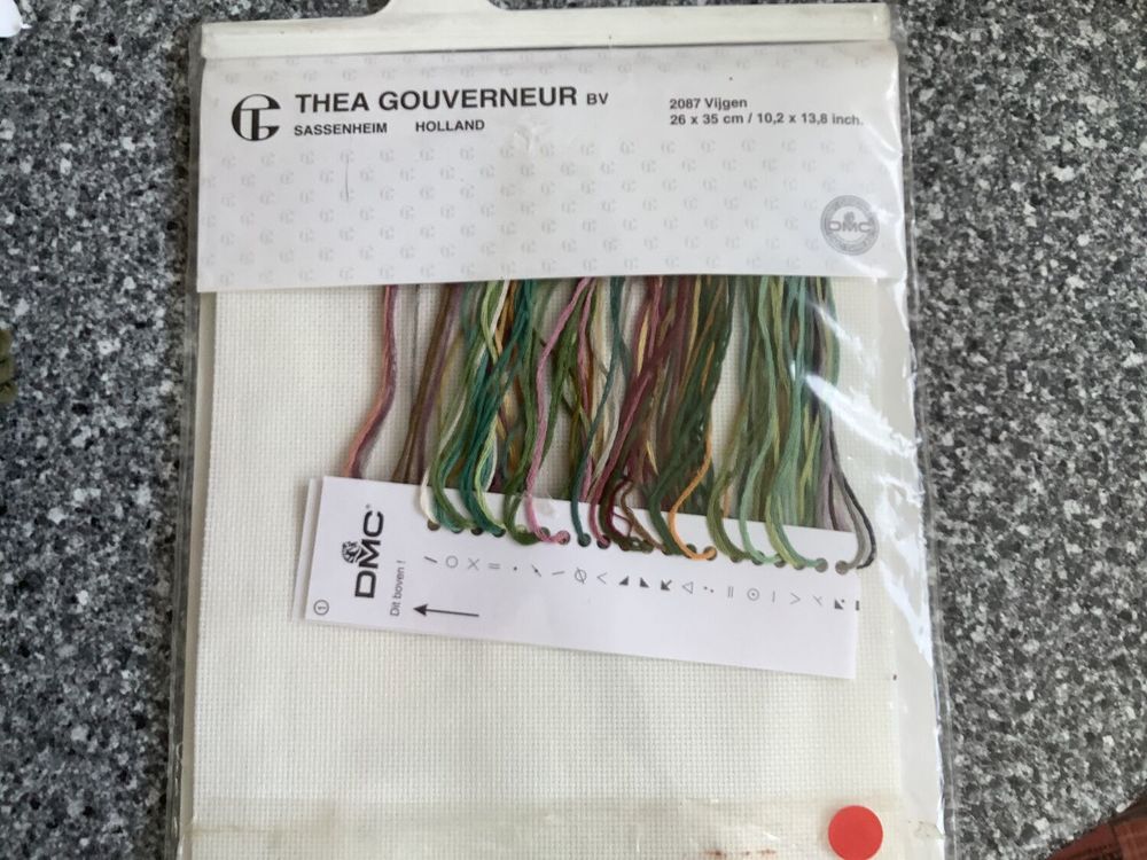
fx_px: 1027
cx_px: 574
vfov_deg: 45.4
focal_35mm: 31
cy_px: 430
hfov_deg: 58.4
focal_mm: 3.3
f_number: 2.4
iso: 40
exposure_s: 1/120
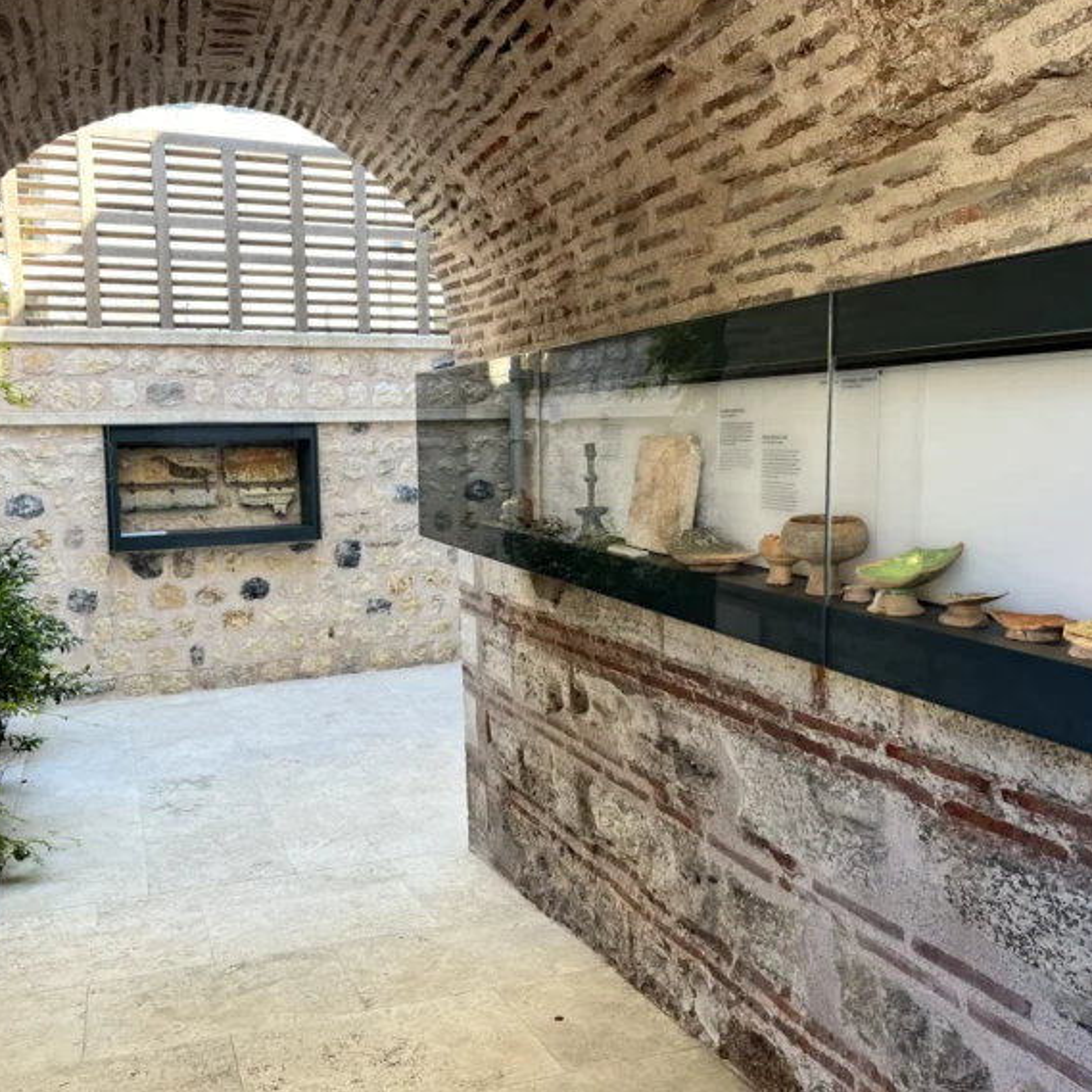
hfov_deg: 52.4
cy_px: 541
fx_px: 1106
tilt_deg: -5.6
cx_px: 470
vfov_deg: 52.5
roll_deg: +0.4
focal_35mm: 31
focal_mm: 5.1
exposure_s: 1/188
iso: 50
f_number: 1.6
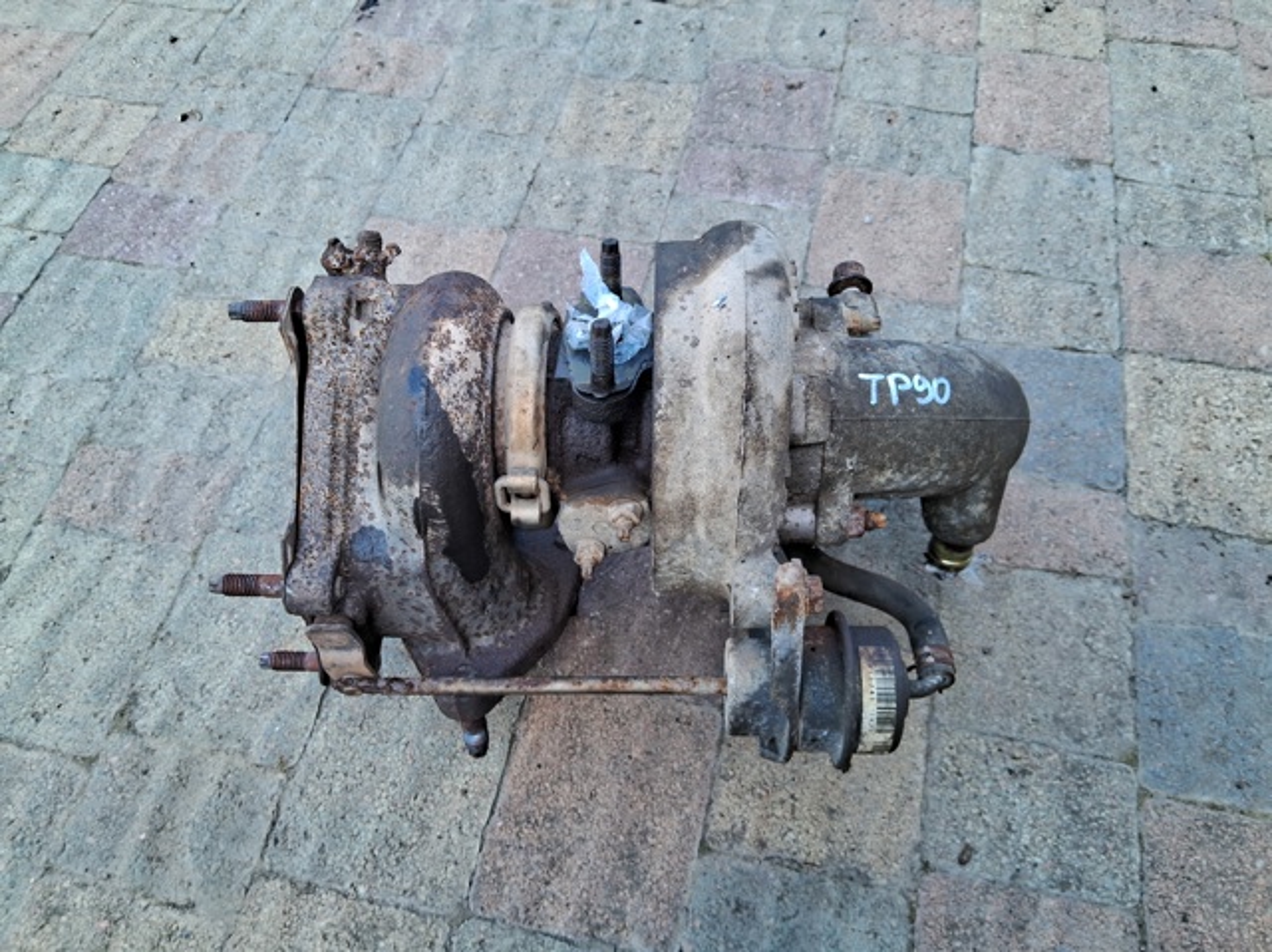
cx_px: 636
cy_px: 476
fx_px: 955
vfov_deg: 53.0
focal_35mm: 26
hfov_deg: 67.3
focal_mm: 3.98
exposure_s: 1/50
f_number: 1.8
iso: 32
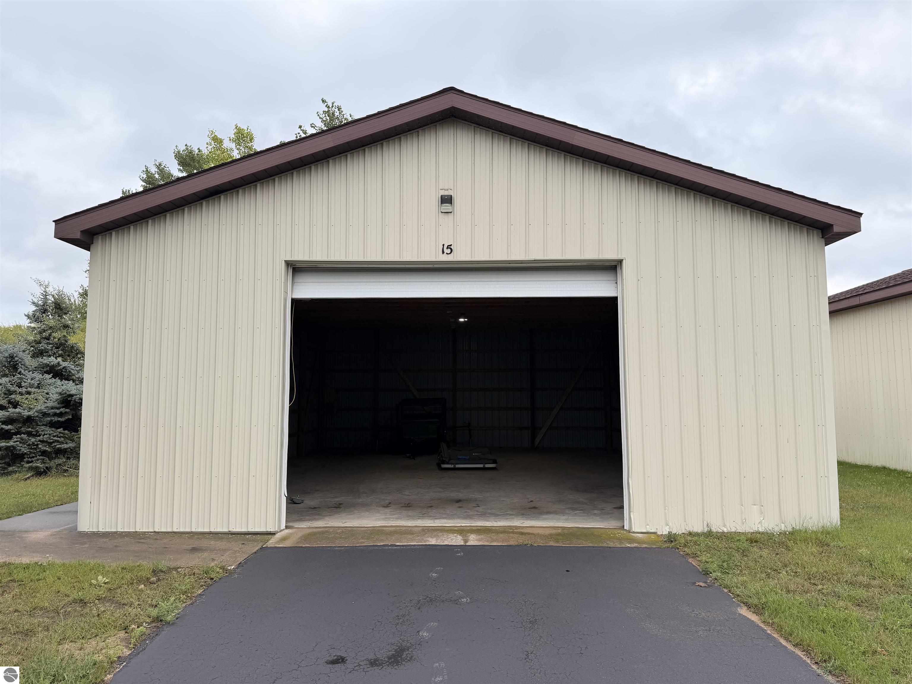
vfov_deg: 56.8
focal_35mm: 24
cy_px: 342
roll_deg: +0.5
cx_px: 456
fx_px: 632
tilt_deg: +5.2
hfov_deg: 71.6
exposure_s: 1/1156
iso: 80
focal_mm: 6.76
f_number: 1.78
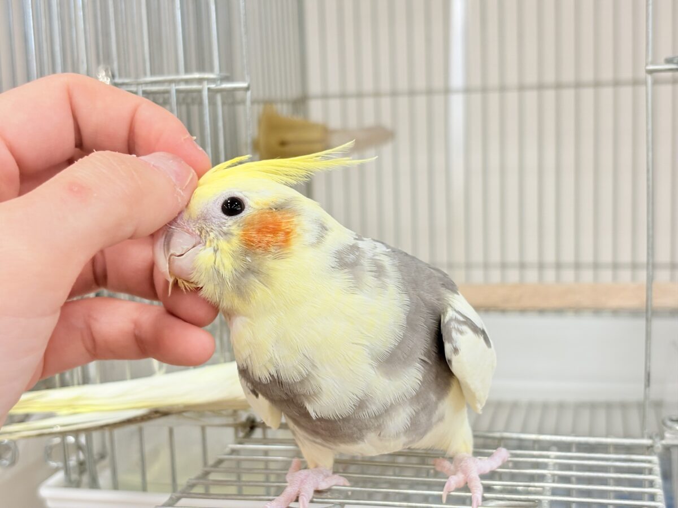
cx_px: 339
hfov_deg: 36.8
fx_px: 1018
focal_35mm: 52
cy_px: 254
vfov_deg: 28.0
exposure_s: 1/50
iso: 64
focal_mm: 5.96
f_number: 1.6
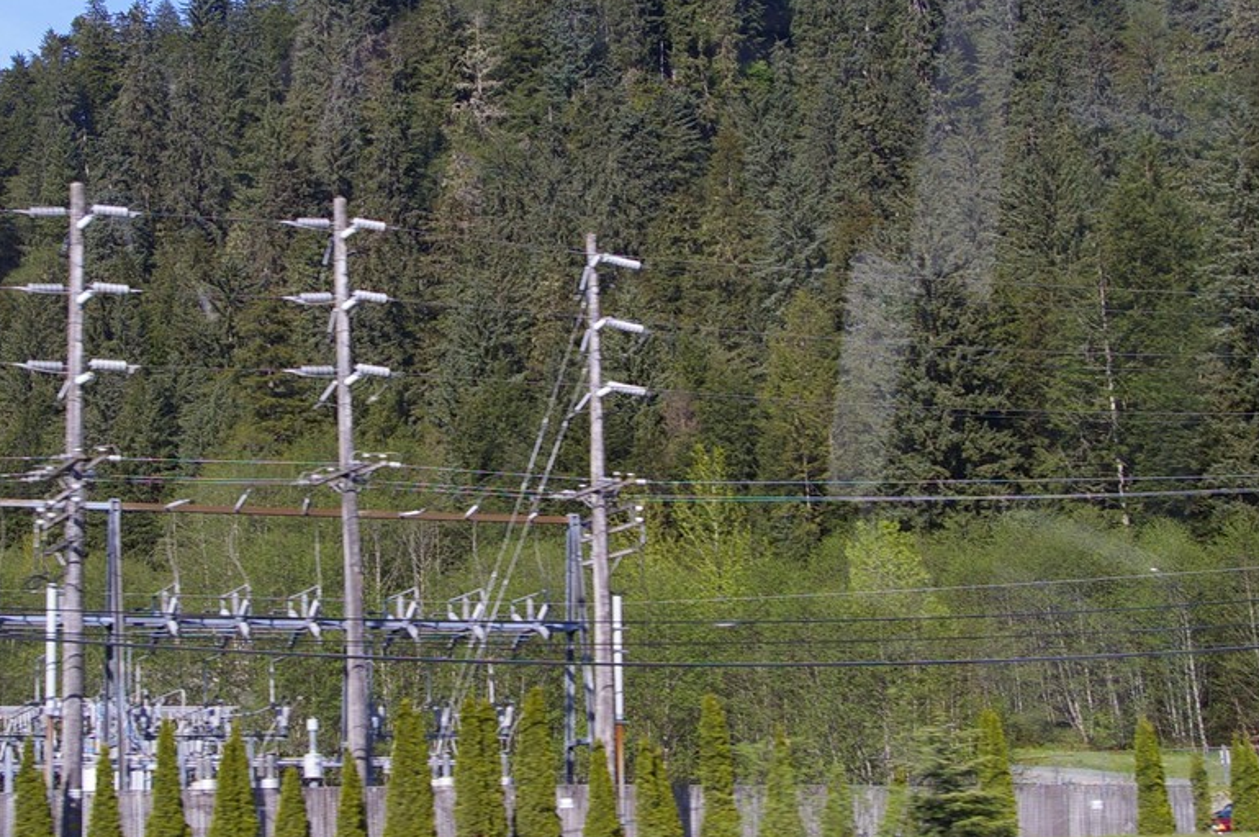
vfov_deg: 19.7
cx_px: 503
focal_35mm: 69
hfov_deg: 29.2
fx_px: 2410
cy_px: 342
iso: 200
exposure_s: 1/180
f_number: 5.6
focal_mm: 28
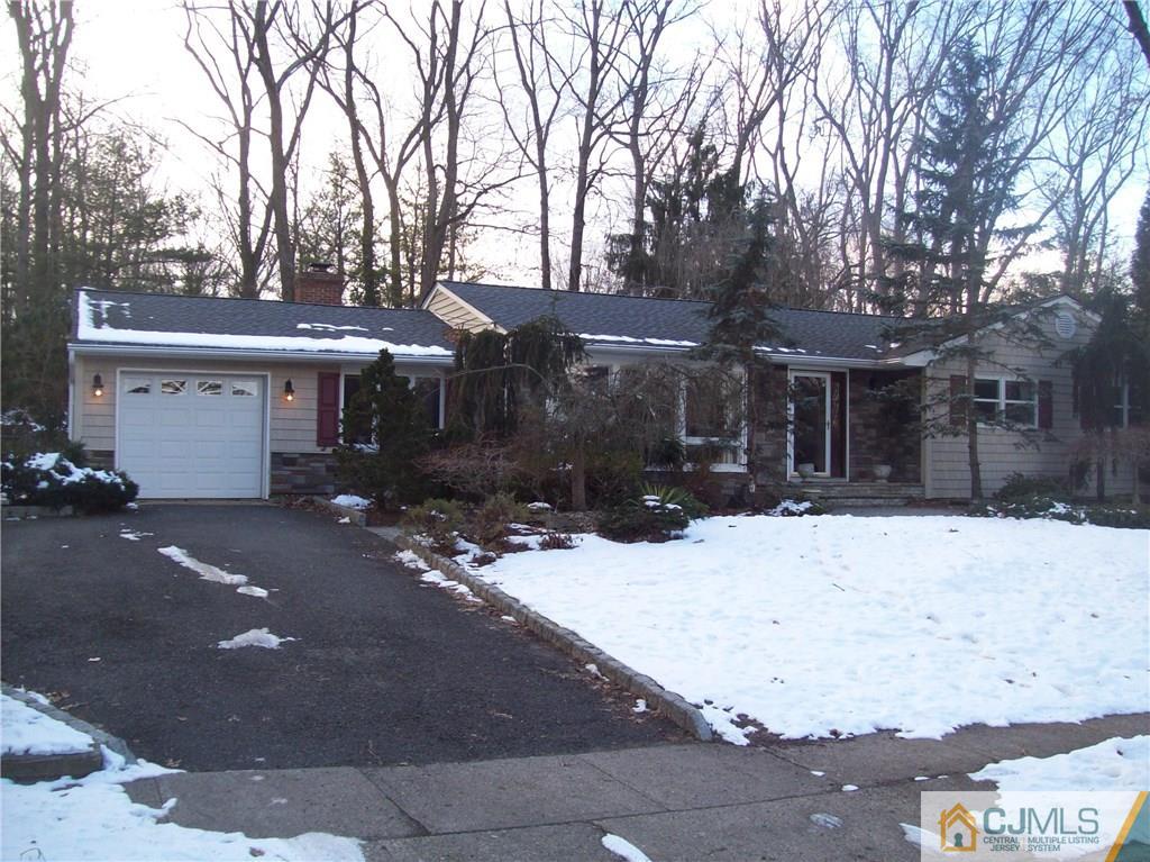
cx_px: 575
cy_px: 431
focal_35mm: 36
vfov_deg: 39.6
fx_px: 1195
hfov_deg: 51.4
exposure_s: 1/184
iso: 80
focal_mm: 6
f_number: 2.7
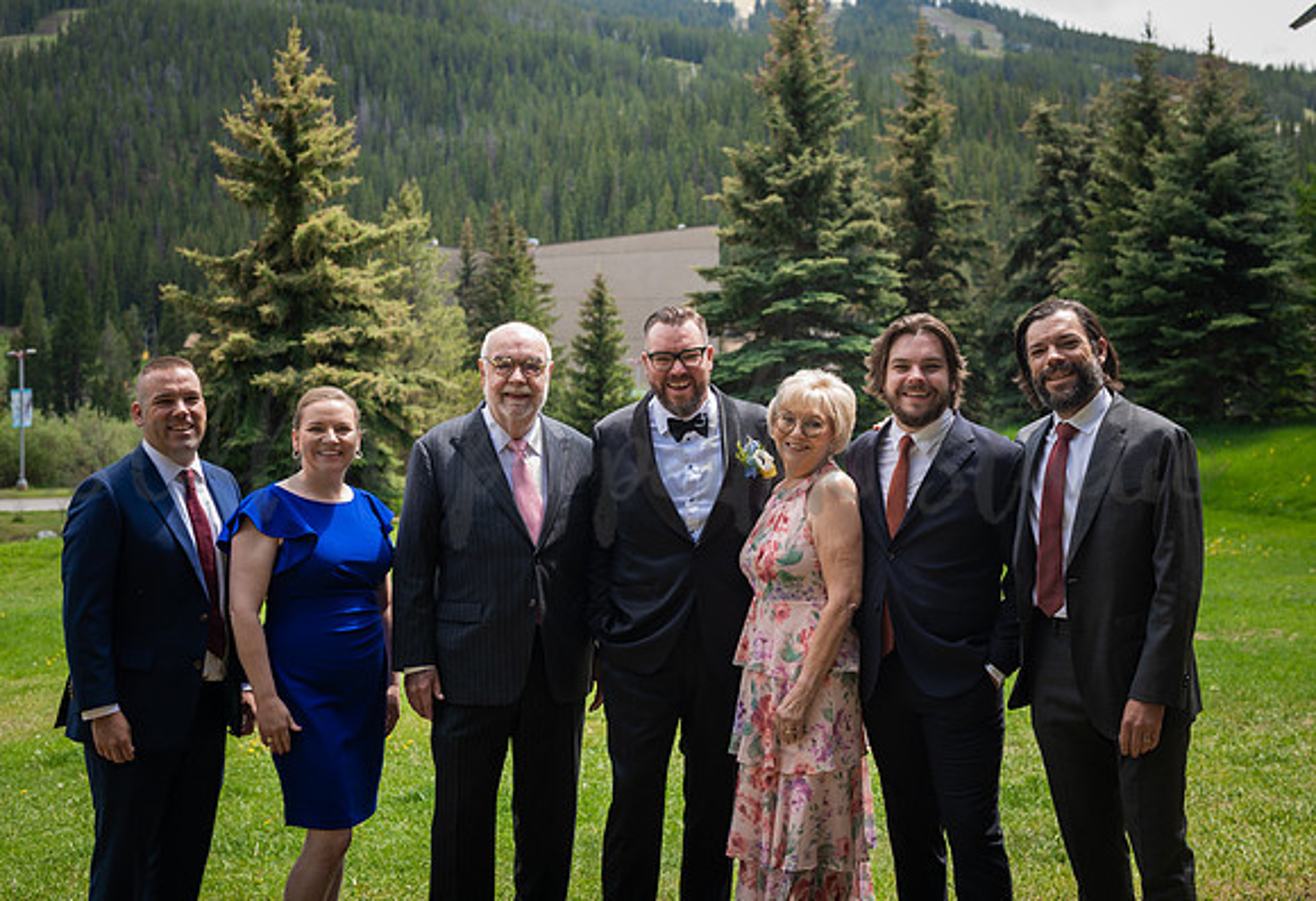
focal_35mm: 51
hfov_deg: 38.6
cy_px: 450
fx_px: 1878
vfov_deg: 27.0
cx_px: 676
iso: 125
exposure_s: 1/200
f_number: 5
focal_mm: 50
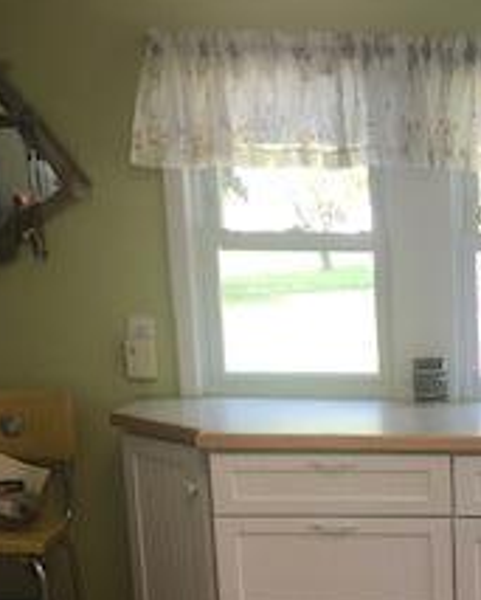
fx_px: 1456
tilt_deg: -15.5
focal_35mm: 82
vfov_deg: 22.0
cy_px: 656
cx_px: 630
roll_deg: -1.0
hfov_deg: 17.6
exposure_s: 1/40
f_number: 1.8
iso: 25
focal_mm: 3.99
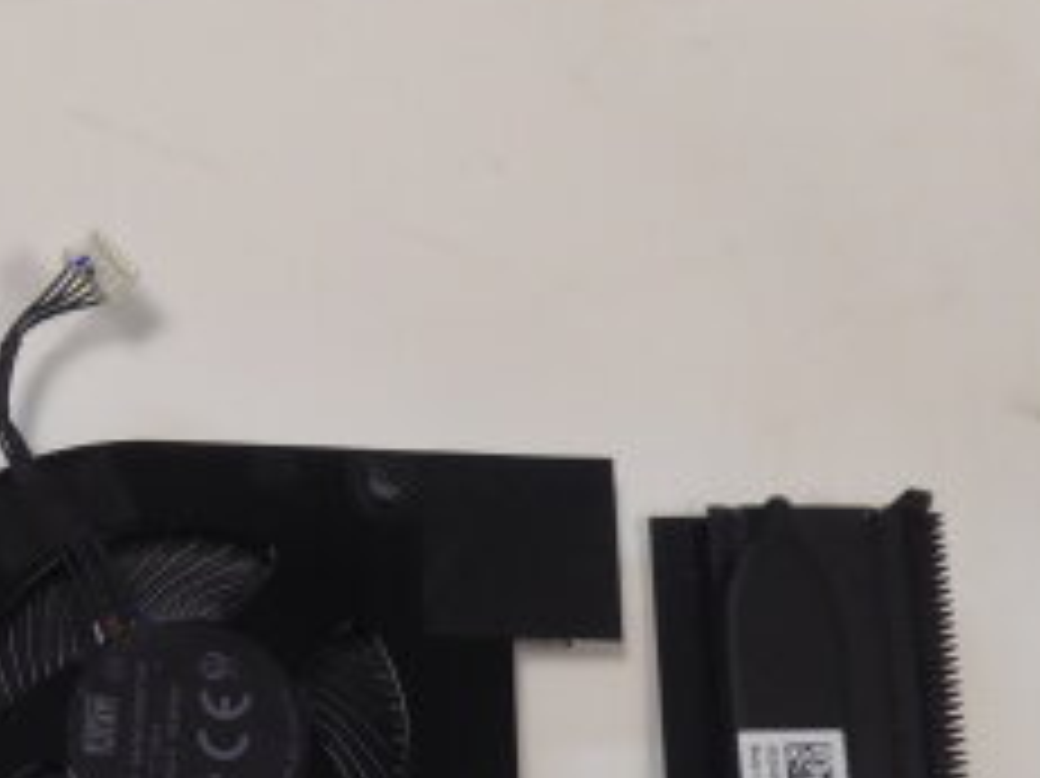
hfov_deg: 26.5
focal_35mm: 65
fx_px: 1952
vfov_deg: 21.0
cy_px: 944
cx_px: -207
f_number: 3.3
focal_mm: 4.3
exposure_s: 1/60
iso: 250
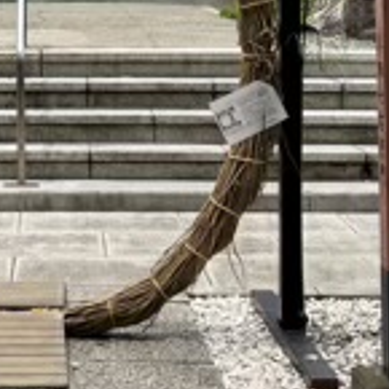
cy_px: -93
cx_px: -5
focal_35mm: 111
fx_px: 1411
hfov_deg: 15.4
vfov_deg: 15.1
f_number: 1.6
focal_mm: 5.96
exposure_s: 1/3413
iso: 50
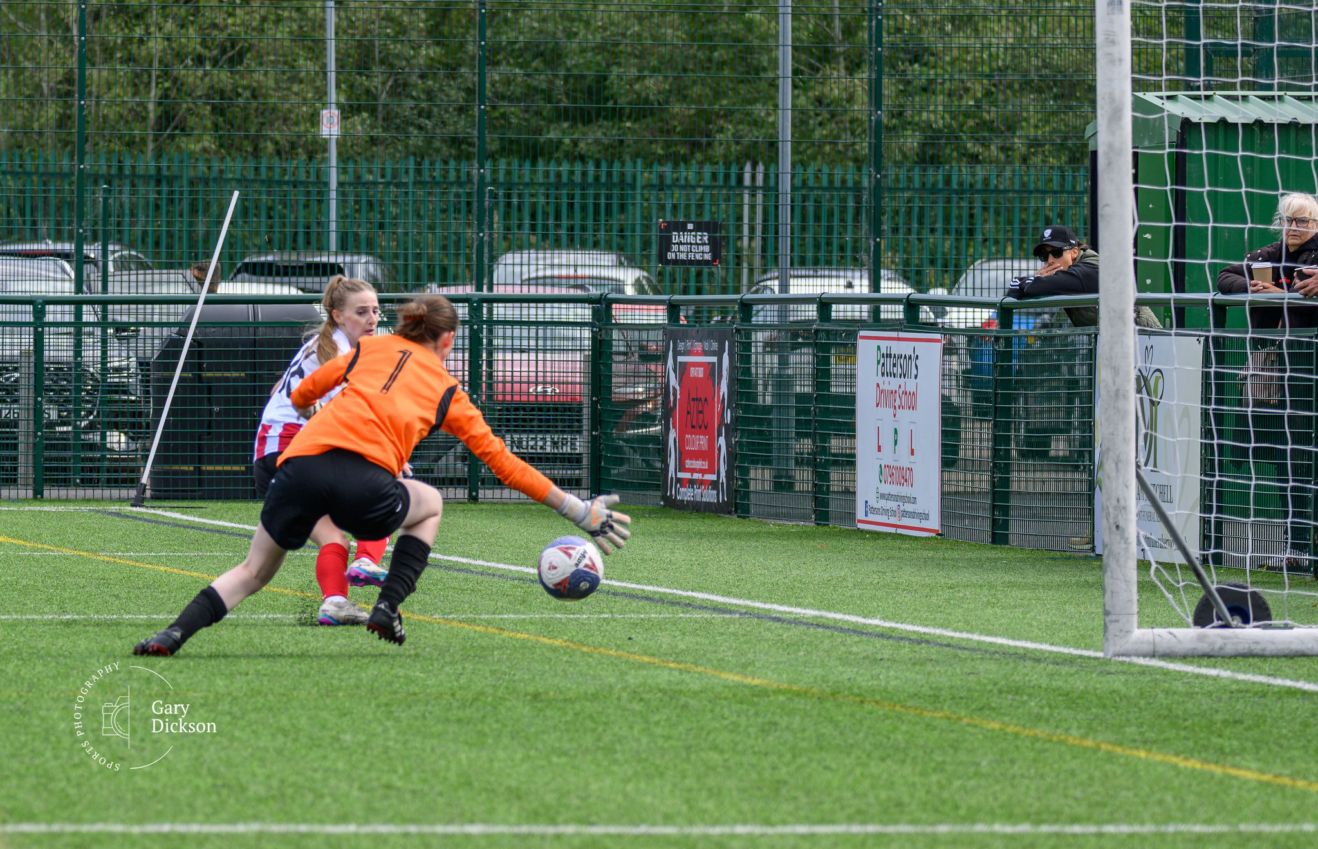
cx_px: 286
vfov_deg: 4.1
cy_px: 431
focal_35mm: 327
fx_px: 11854
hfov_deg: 6.4
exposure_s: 1/1600
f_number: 4.8
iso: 640
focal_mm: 150
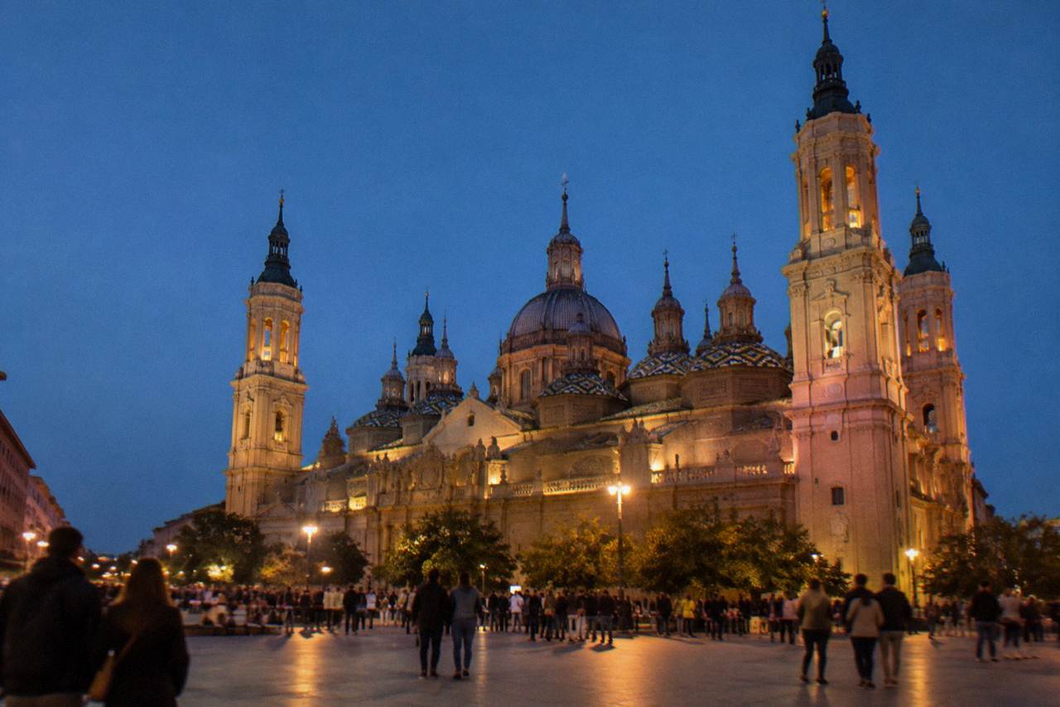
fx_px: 707
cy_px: 354
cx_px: 530
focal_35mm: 24
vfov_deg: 53.1
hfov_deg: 73.8
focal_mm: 24
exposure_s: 1/100
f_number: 10
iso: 320
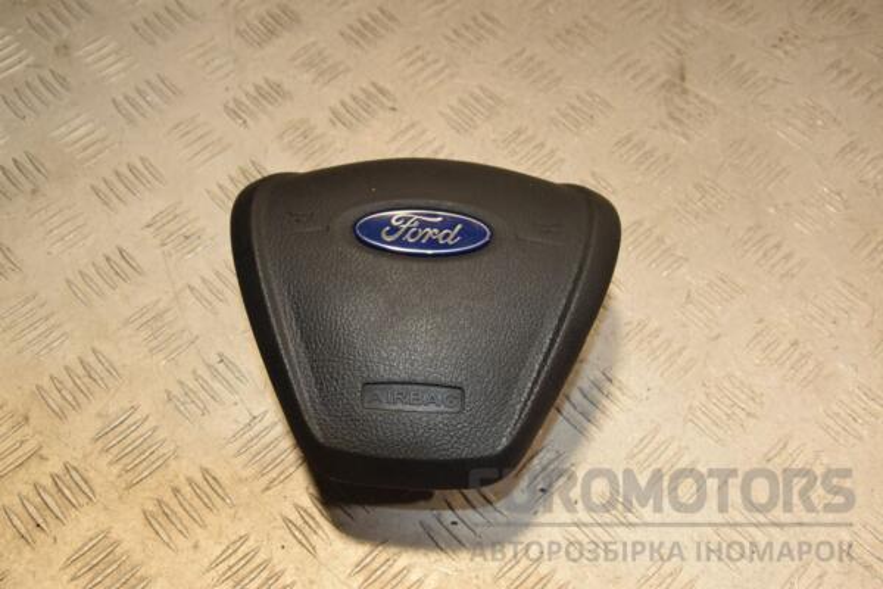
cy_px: 294
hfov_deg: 46.4
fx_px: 1030
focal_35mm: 42
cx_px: 442
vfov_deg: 31.9
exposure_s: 1/200
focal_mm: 28
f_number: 7.1
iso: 800
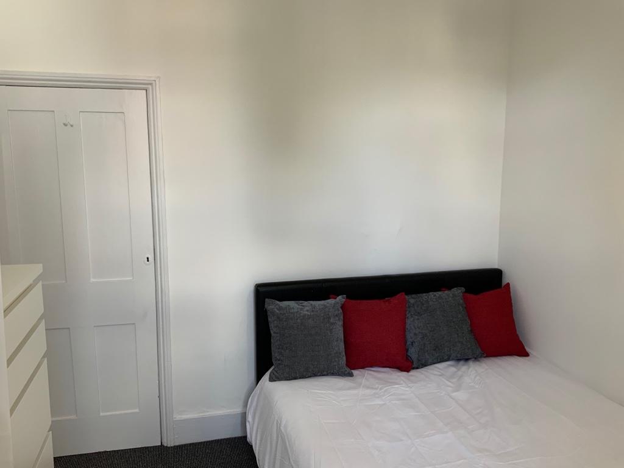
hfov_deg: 61.7
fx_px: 523
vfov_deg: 48.2
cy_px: 234
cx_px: 312
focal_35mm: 29
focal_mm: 3
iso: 64
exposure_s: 1/98
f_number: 1.8
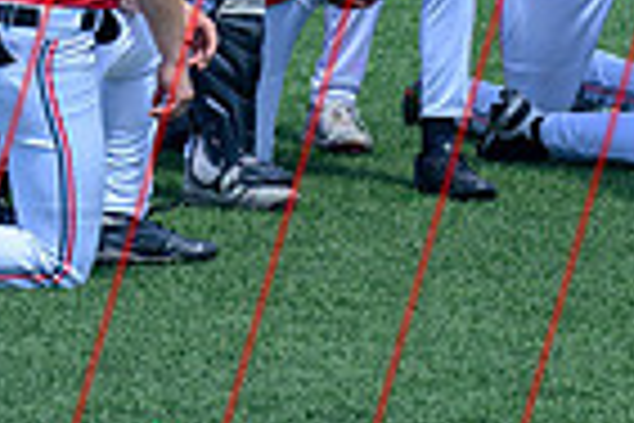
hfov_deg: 5.6
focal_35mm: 363
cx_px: 798
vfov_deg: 3.8
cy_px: -48
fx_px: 6392
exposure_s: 1/400
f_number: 5.6
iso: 160
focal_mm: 70
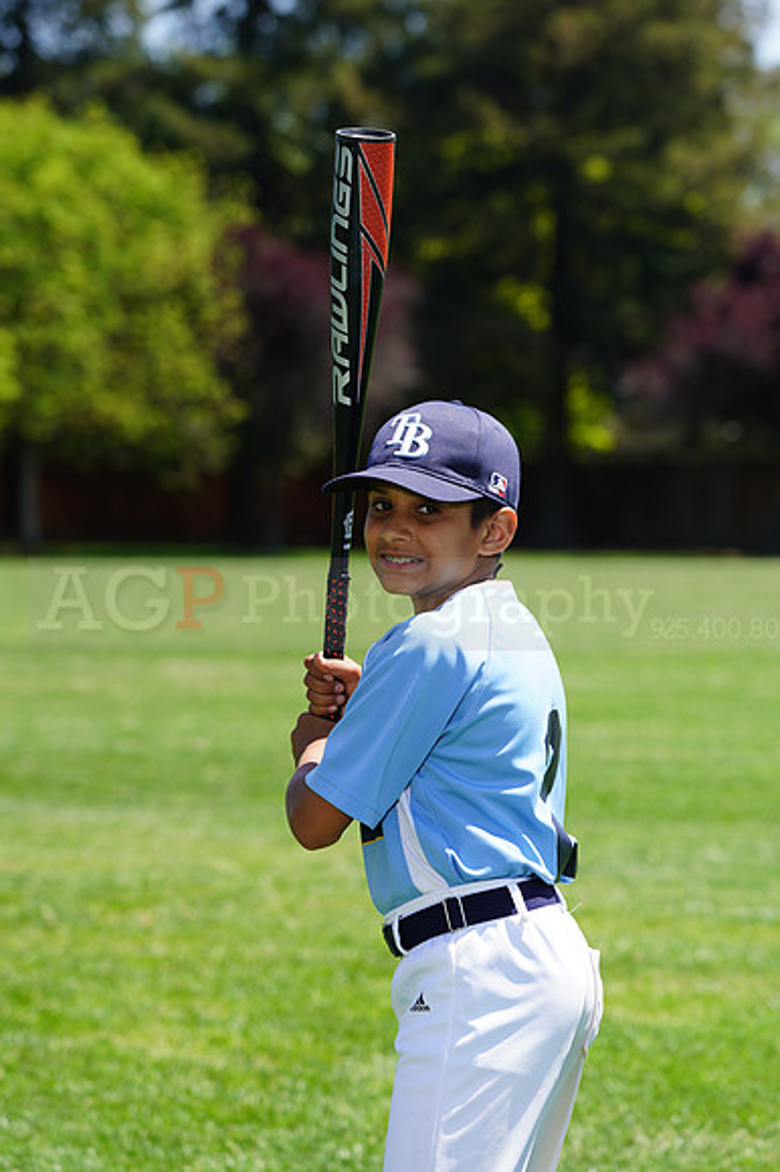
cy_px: 586
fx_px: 6019
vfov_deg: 11.1
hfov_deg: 7.4
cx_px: 390
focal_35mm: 185
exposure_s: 1/160
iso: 100
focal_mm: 185
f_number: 8
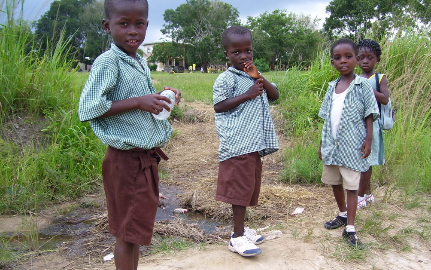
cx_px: 212
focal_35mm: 40
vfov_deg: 32.0
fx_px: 470
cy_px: 151
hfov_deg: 49.3
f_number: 2.7
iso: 80
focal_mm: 6
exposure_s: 1/250
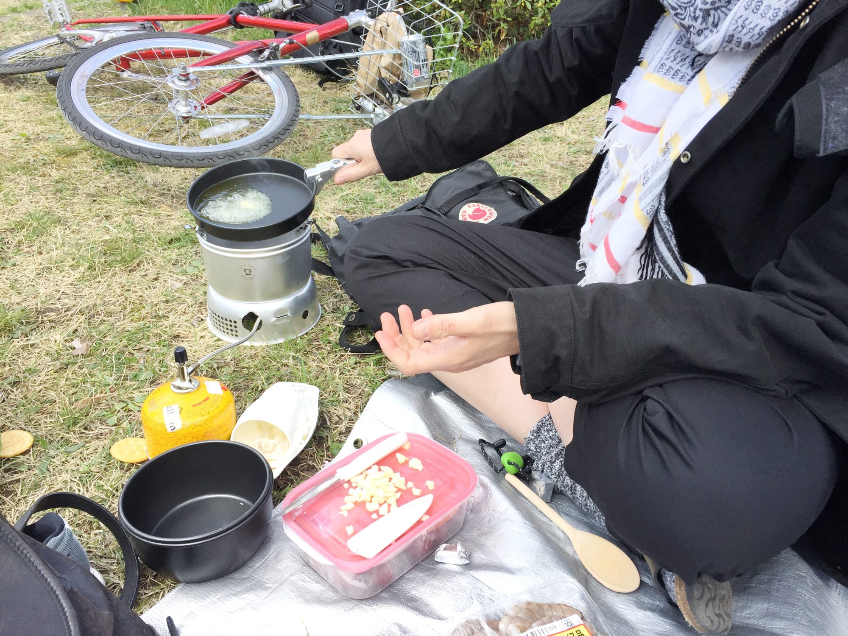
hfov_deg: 61.7
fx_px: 710
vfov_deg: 48.2
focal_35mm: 29
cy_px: 318
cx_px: 424
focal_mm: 4.15
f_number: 2.2
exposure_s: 1/327
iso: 32
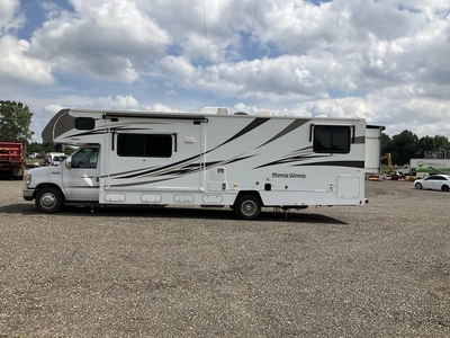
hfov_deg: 61.7
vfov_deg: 48.2
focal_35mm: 29
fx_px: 377
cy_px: 169
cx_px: 225
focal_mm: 3
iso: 25
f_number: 1.8
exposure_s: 1/2959
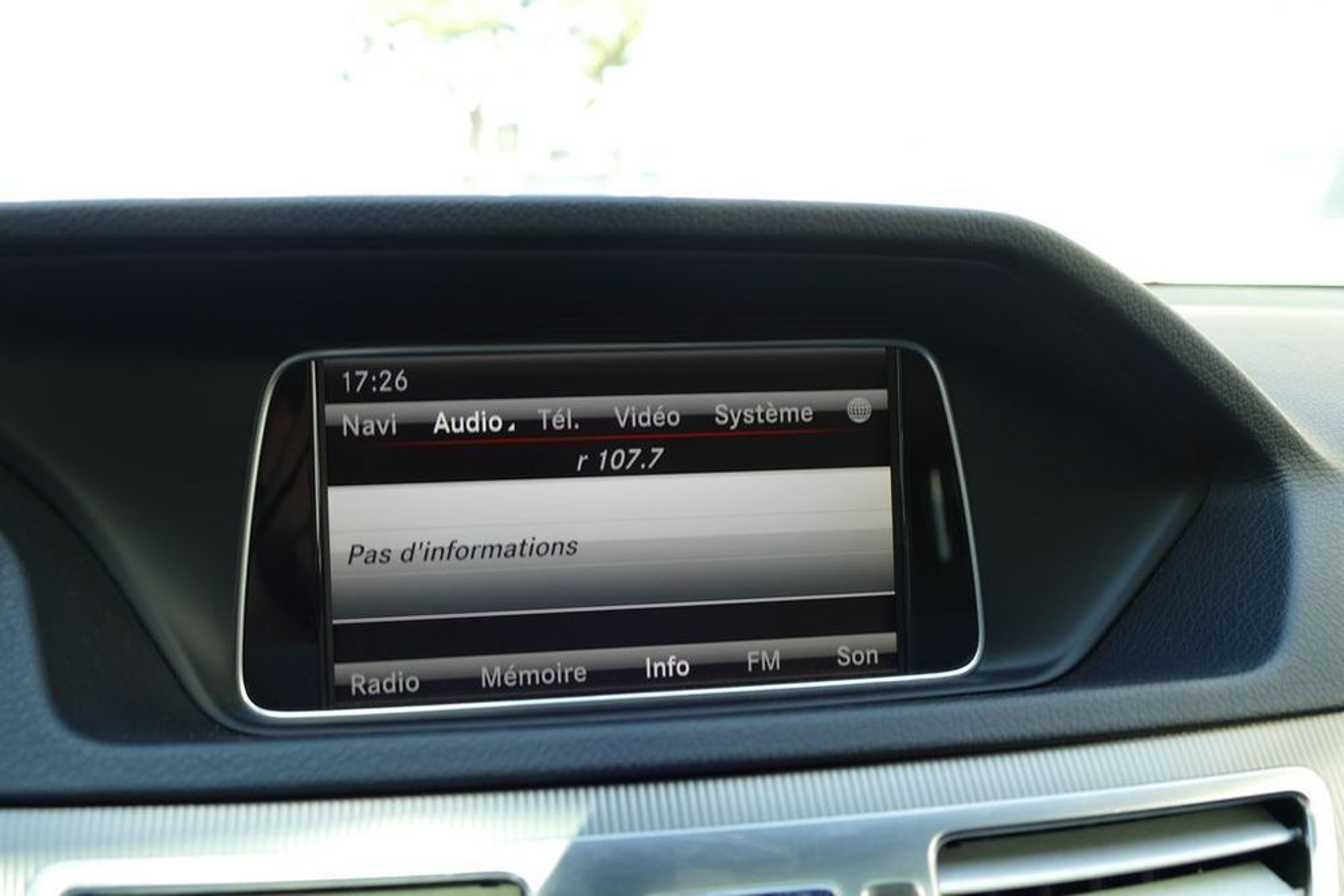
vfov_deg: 40.0
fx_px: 1232
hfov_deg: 57.2
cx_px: 672
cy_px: 448
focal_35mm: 33
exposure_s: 1/80
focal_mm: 12.12
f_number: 3
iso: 125
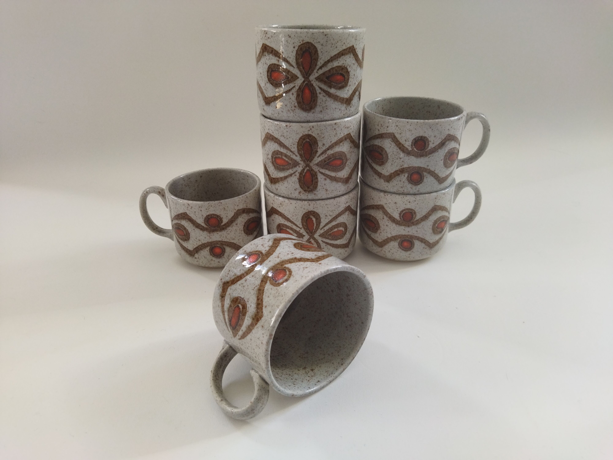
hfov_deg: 65.3
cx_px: 306
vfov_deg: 51.4
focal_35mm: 27
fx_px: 478
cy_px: 230
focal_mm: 4.71
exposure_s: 1/100
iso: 113
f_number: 1.79
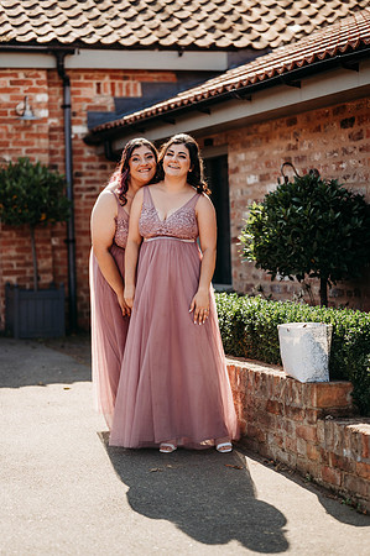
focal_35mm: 85
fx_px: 1313
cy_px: 278
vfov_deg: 23.9
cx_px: 185
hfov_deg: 16.0
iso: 100
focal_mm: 85
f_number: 1.8
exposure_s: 1/1600
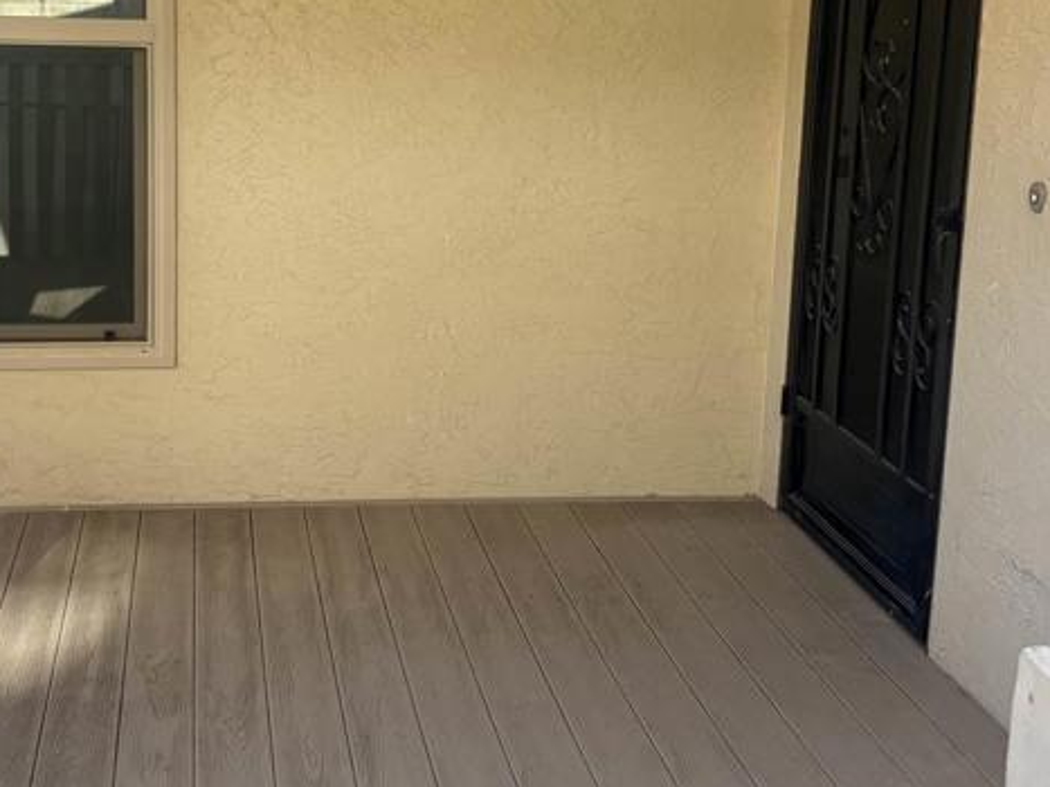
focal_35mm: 57
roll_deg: -1.5
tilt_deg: -8.3
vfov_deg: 25.4
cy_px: 232
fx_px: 1729
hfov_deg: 33.6
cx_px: 371
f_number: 1.6
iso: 64
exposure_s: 1/472
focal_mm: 5.96
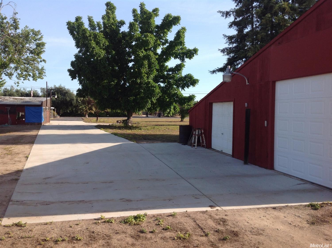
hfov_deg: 52.7
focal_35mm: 35
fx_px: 335
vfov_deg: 40.6
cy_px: 124
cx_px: 166
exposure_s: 1/1209
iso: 50
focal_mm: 4.28
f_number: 2.4
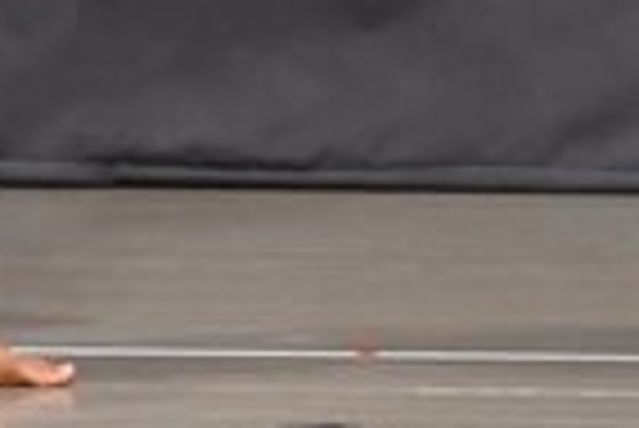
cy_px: -473
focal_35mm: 1102
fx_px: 19580
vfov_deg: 1.2
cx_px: -232
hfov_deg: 1.9
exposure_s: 1/400
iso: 6400
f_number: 5.6
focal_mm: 135
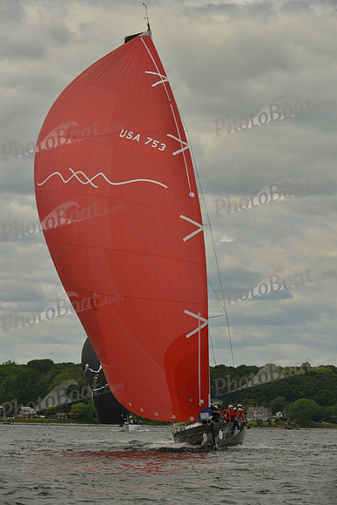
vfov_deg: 10.3
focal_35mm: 200
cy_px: 252
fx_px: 2806
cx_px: 168
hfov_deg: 6.9
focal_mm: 200
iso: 200
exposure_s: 1/800
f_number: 8
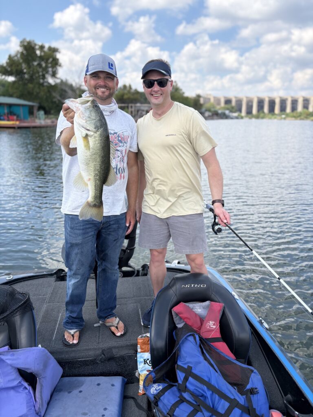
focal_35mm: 26
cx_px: 156
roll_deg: -0.3
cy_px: 208
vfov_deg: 67.3
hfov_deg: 53.1
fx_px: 313
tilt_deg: -16.4
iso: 50
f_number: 1.6
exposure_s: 1/1451
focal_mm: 5.96
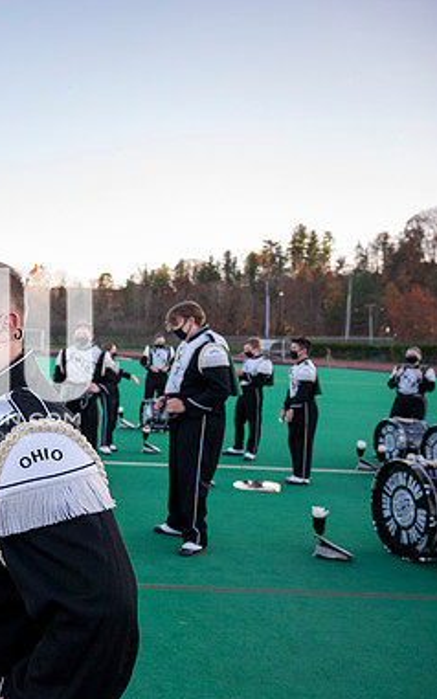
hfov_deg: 30.1
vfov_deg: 51.5
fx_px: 724
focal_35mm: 38
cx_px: -46
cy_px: 352
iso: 2000
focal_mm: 24.5
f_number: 4
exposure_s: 1/2500
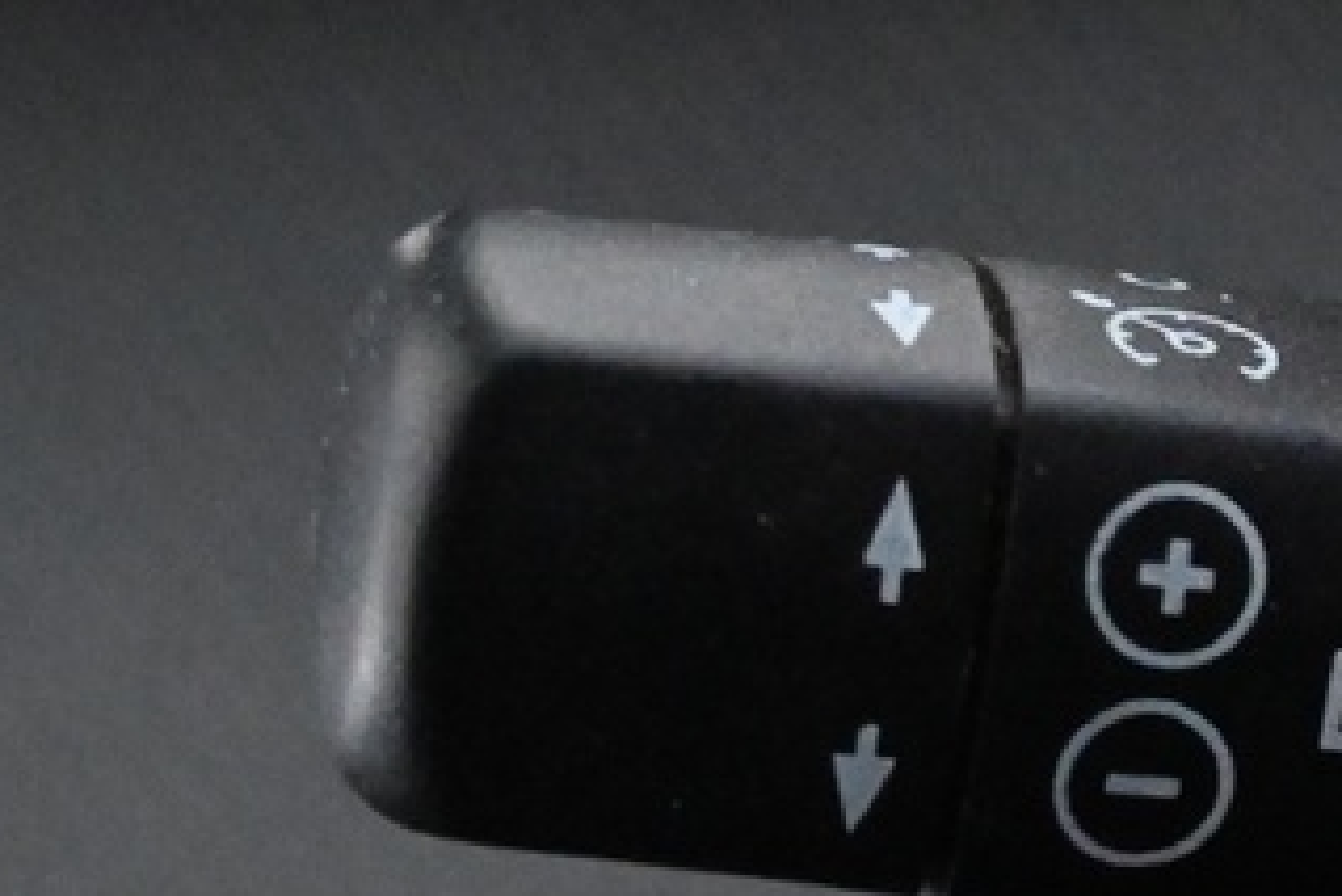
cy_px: 690
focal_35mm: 209
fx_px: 7804
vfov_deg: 6.6
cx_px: 1872
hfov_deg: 9.6
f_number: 4.5
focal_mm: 27.5
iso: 5600
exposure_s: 1/40
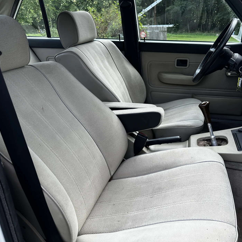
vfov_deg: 55.6
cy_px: 119
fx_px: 229
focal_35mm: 29
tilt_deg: -21.8
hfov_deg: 55.2
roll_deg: +0.6
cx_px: 147
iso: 80
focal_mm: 6.86
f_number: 1.78
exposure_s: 1/535
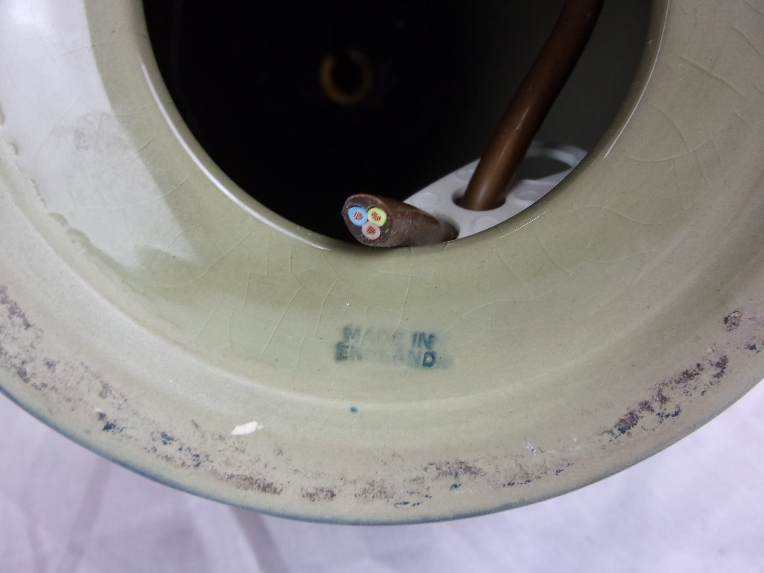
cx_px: 382
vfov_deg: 49.7
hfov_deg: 63.4
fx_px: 618
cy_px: 286
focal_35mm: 28
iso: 166
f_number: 3.9
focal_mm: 5.1
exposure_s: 1/34
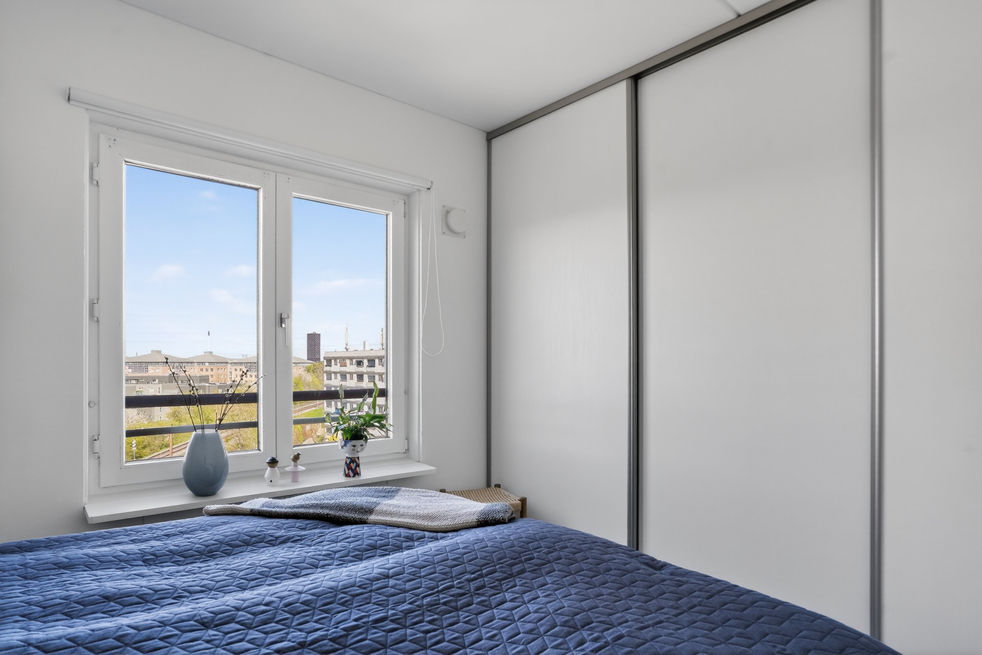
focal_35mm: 19
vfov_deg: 64.6
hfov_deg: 86.9
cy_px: 328
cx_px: 491
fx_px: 518
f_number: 8
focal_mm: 19
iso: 400
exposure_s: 1/250
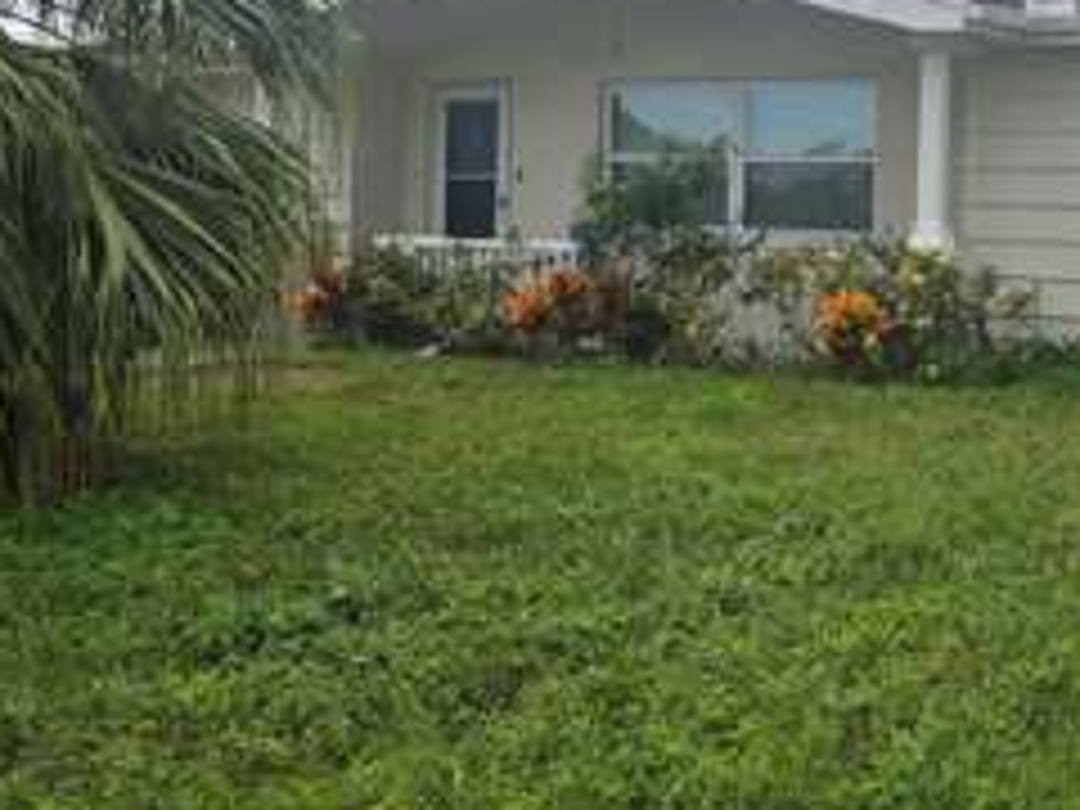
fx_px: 1435
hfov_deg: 39.0
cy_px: 238
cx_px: 918
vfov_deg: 31.1
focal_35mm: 46
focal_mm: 6.3
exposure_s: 1/912
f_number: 1.7
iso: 12
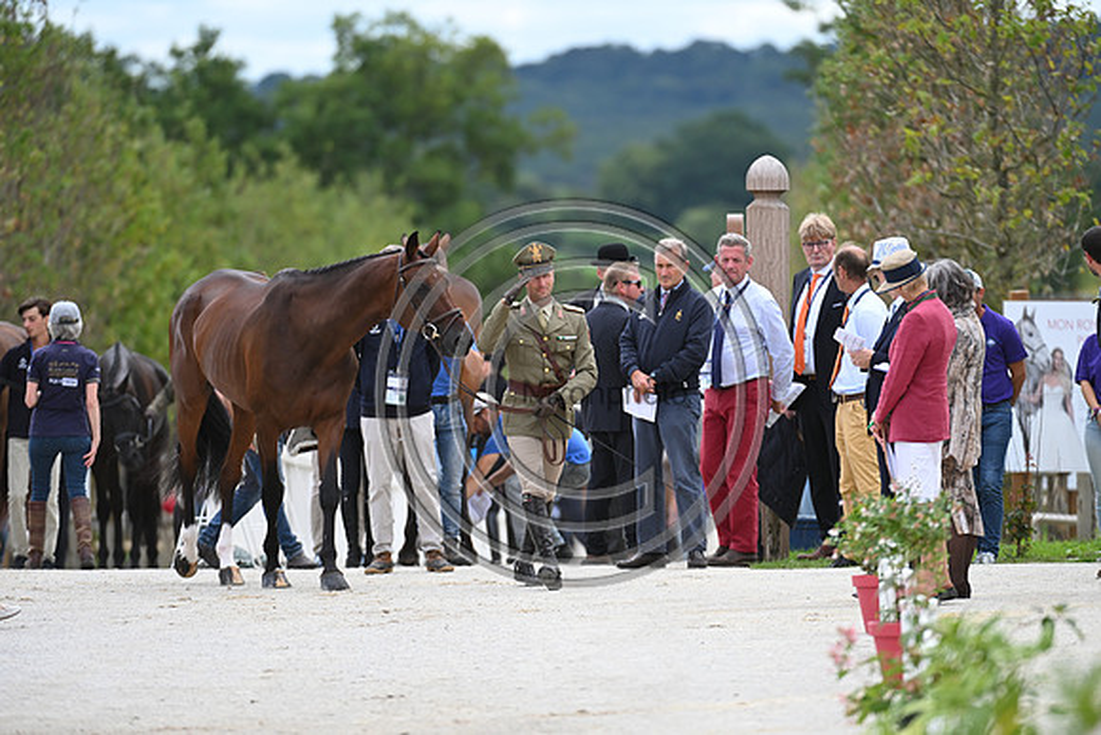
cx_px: 550
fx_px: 12236
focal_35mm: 400
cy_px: 368
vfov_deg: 3.4
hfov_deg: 5.2
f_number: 5.6
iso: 720
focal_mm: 400
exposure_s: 1/1600
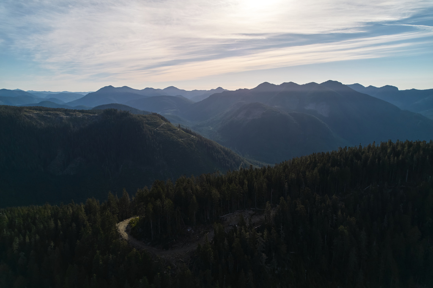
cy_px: 144
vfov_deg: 57.2
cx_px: 216
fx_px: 265
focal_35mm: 22
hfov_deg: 78.6
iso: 110
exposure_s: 1/100
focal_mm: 8.4
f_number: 2.8
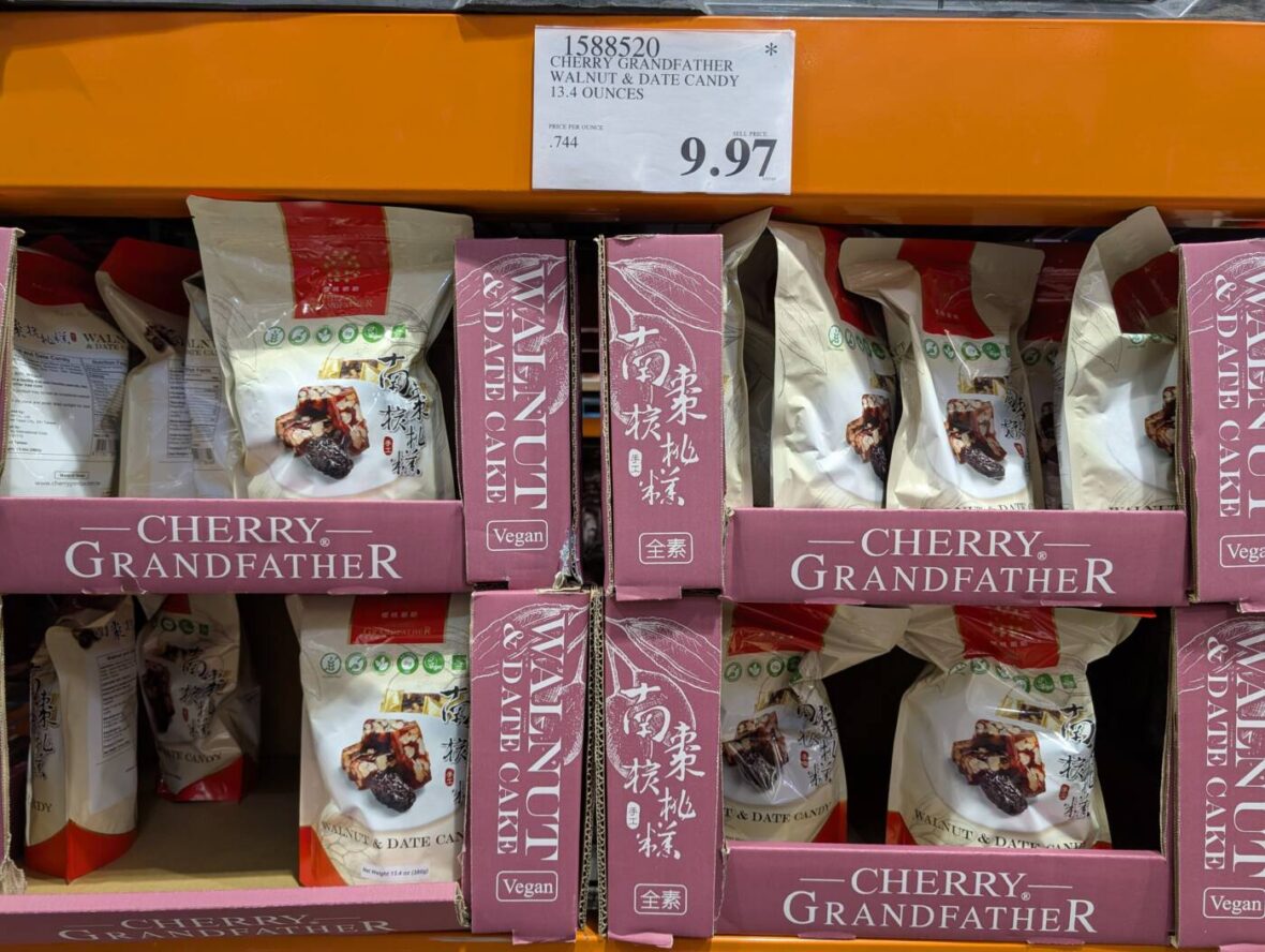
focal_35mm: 24
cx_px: 632
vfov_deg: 56.9
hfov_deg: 71.5
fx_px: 878
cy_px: 476
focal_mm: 6.9
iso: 231
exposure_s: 1/107
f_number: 1.68
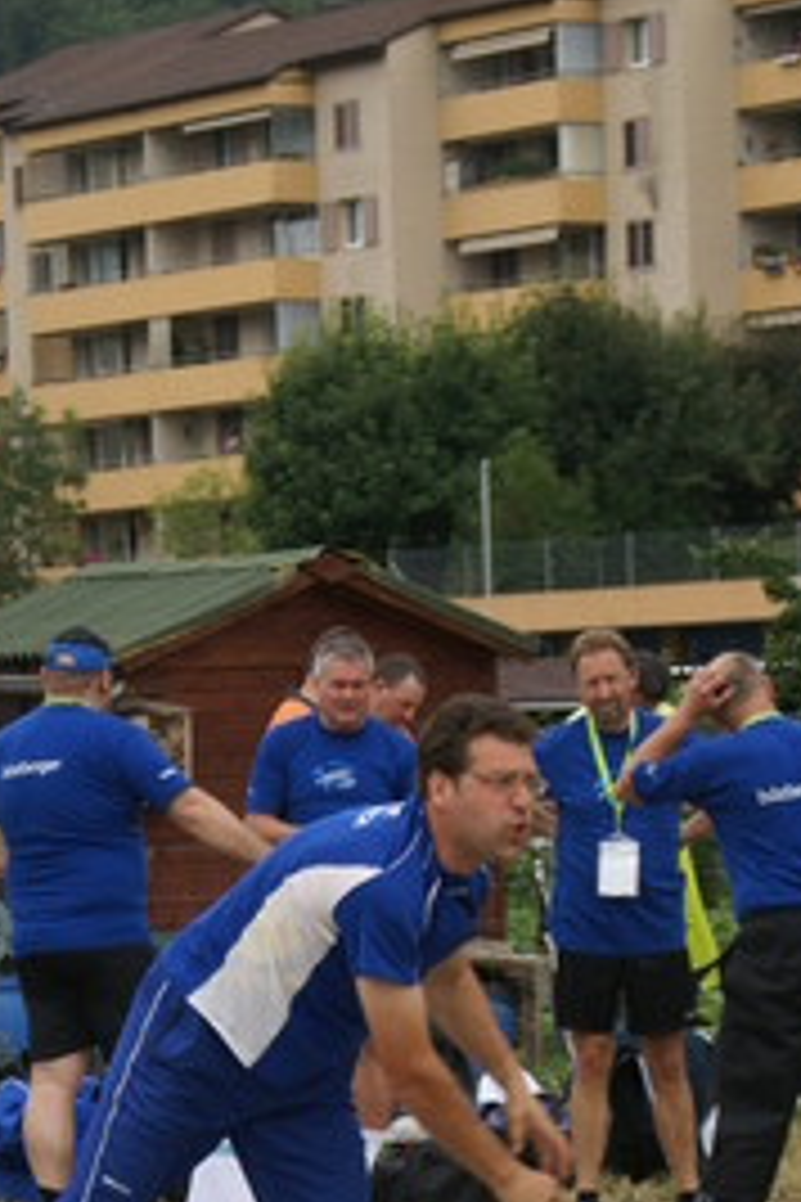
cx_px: 310
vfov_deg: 11.3
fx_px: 6074
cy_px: 878
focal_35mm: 182
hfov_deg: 7.5
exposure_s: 1/250
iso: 100
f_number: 6.3
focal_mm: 60
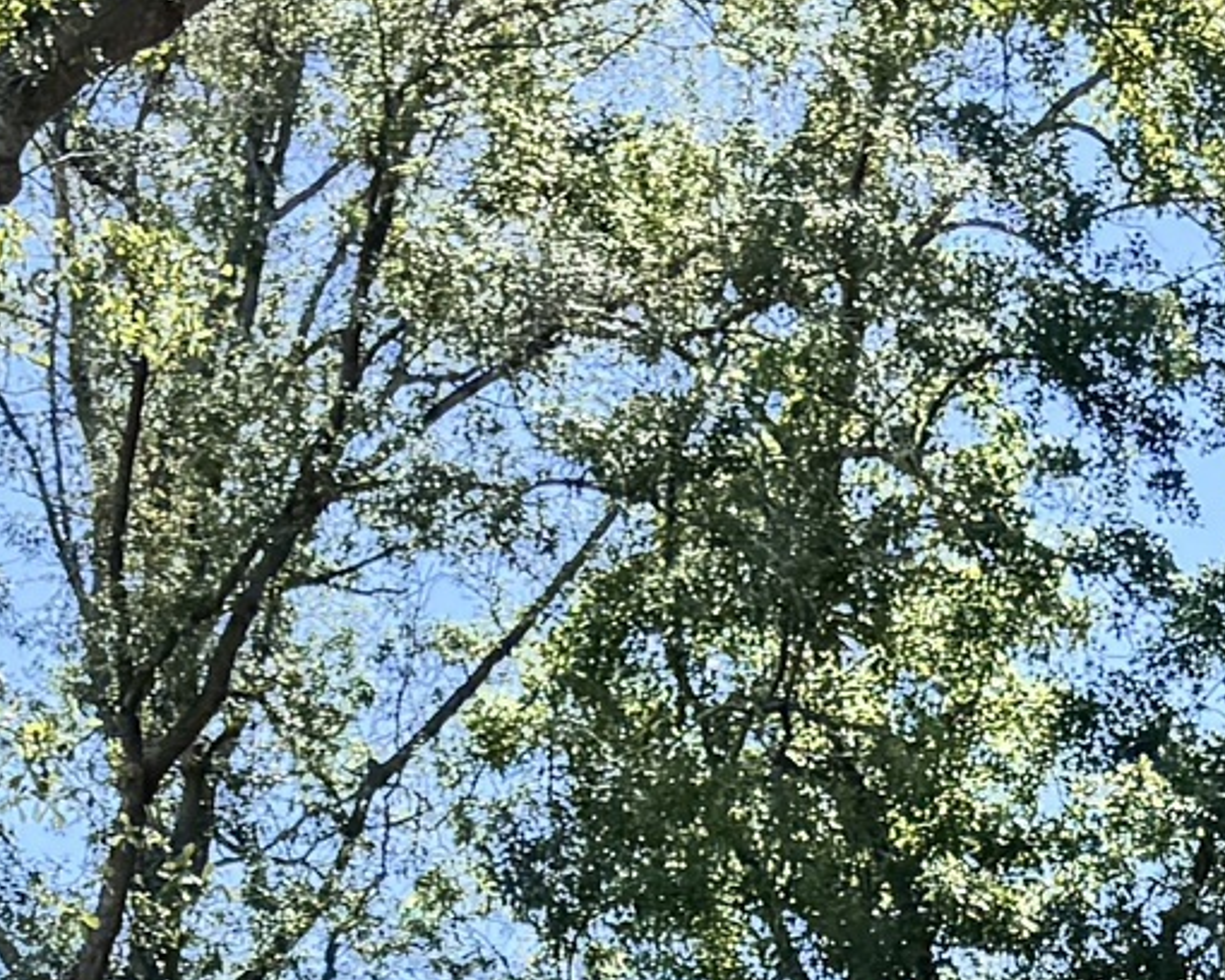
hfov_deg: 13.6
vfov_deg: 9.3
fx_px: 5112
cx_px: 910
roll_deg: +0.3
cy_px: 2630
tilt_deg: -0.5
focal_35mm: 141
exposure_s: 1/1524
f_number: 1.78
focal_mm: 6.76
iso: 80
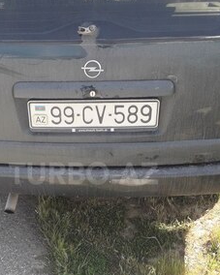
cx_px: 83
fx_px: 375
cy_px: 173
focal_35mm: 46
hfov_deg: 32.6
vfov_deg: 40.0
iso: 40
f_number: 1.9
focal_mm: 3.6
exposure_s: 1/347
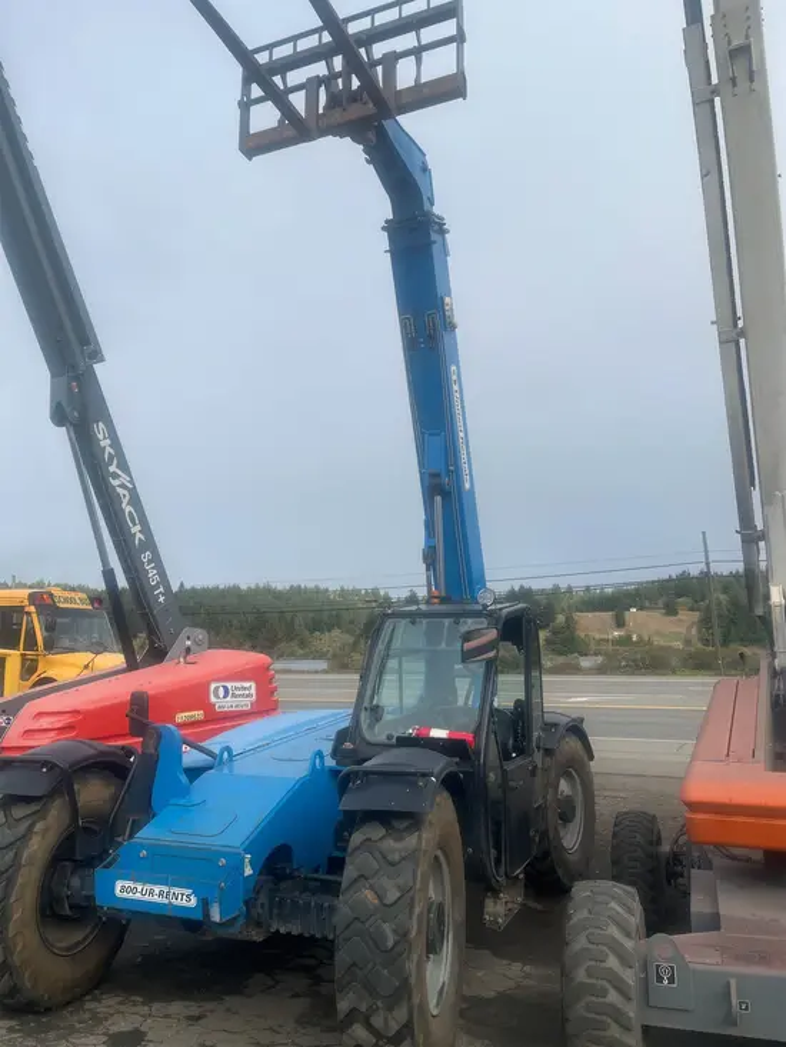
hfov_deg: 53.1
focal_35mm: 26
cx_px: 393
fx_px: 787
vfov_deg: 67.3
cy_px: 524
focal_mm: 5.1
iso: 50
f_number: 1.6
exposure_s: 1/2101
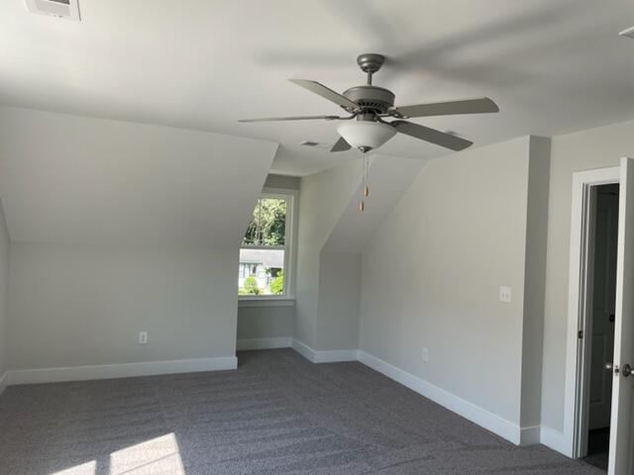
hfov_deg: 67.3
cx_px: 317
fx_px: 476
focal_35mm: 26
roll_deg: -0.5
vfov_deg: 53.1
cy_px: 238
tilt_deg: +0.0
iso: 32
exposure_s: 1/248
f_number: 1.6
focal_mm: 4.2
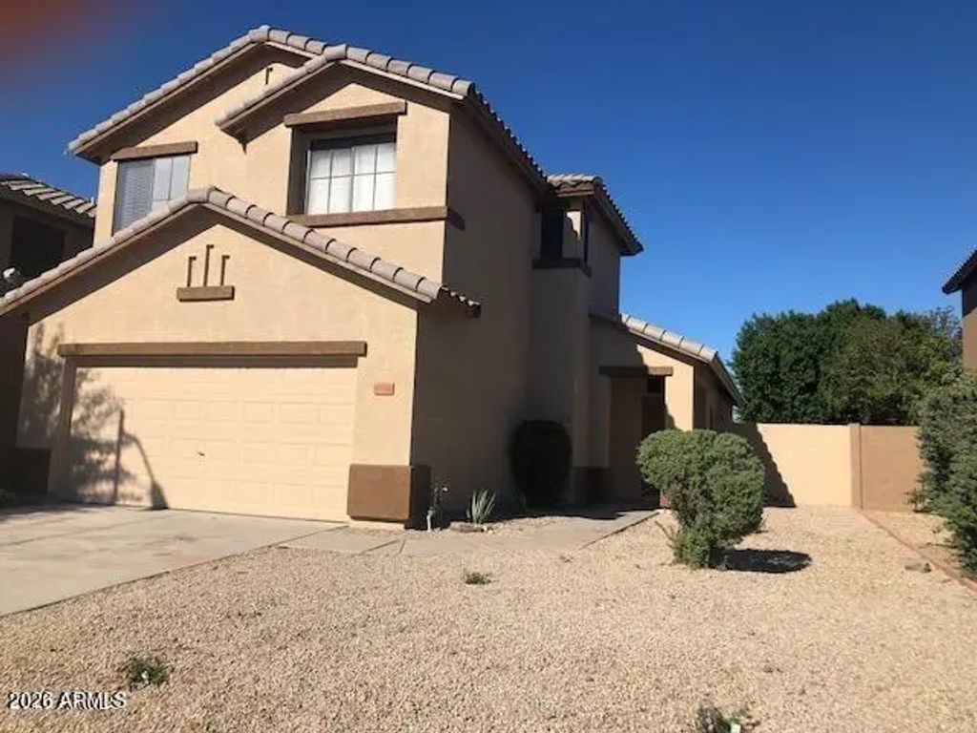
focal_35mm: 28
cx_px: 488
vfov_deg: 49.7
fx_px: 790
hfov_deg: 63.4
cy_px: 366
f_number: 1.8
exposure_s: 1/3003
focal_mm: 3.99
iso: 25
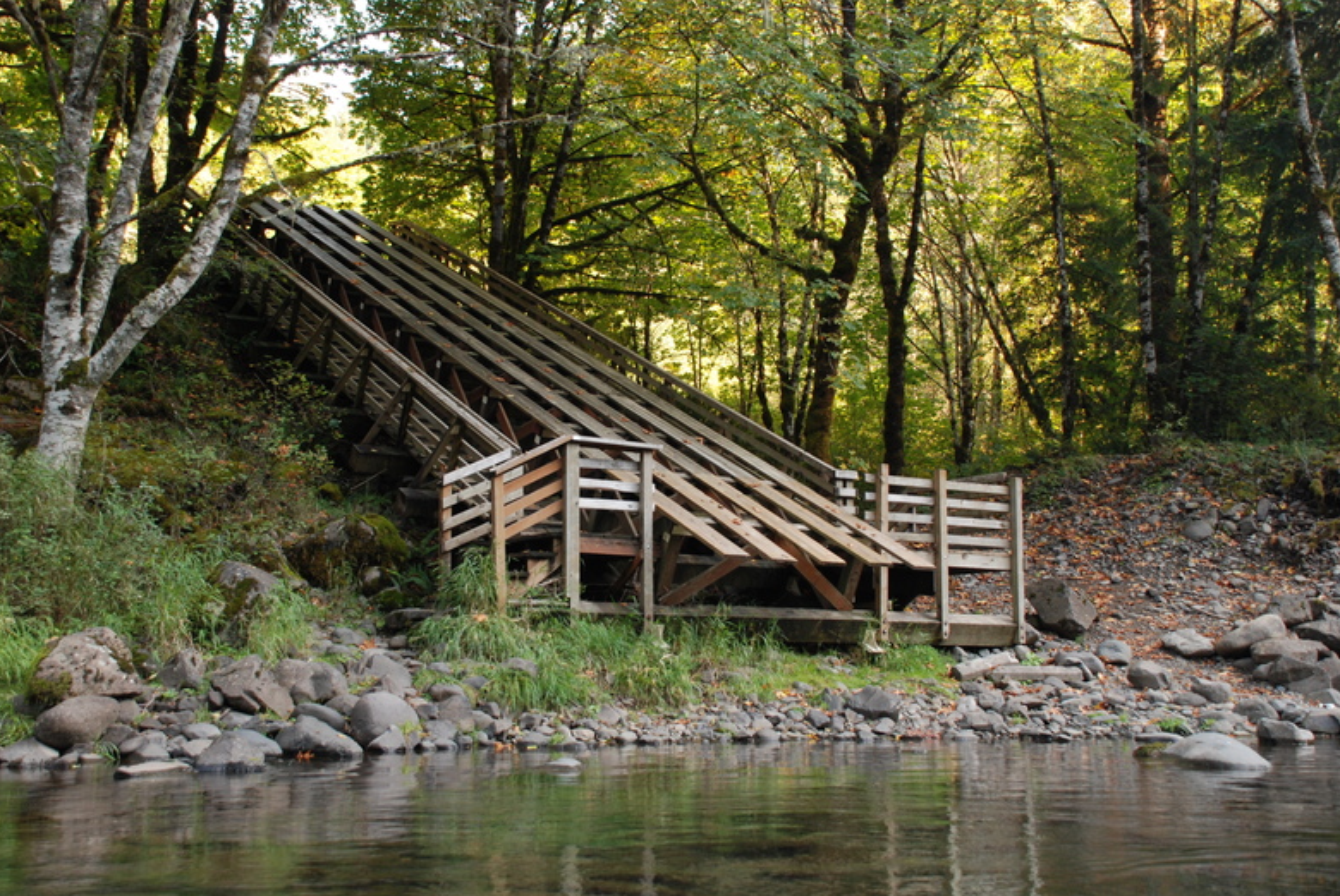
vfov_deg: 33.5
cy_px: 451
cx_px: 656
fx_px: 1491
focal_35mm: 40
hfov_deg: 48.4
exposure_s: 1/60
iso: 400
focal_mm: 26
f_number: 4
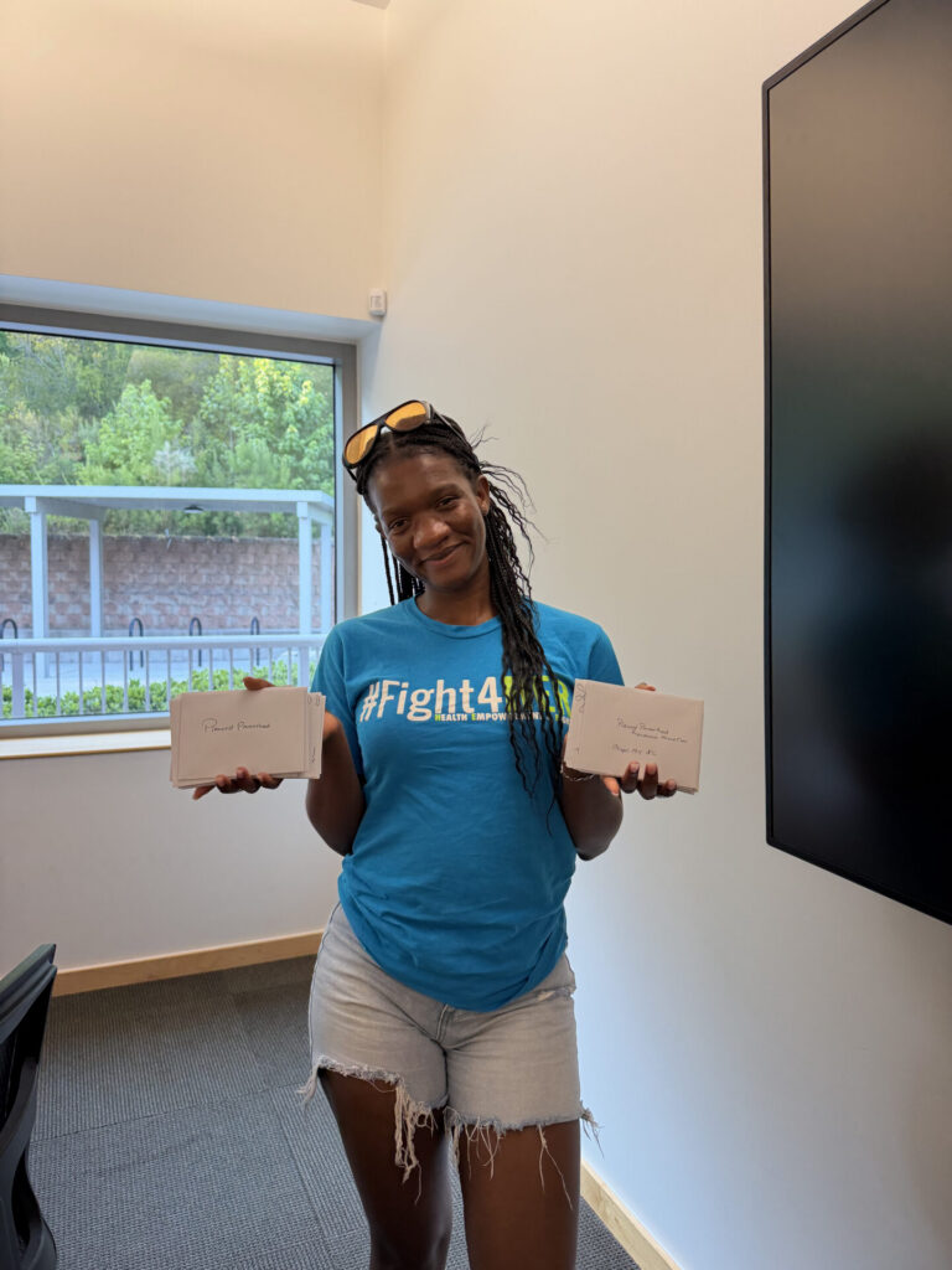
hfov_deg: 56.8
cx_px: 476
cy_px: 635
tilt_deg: -4.2
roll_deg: -0.7
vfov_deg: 71.6
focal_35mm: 24
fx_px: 880
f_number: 1.78
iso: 200
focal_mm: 6.76
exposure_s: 1/120
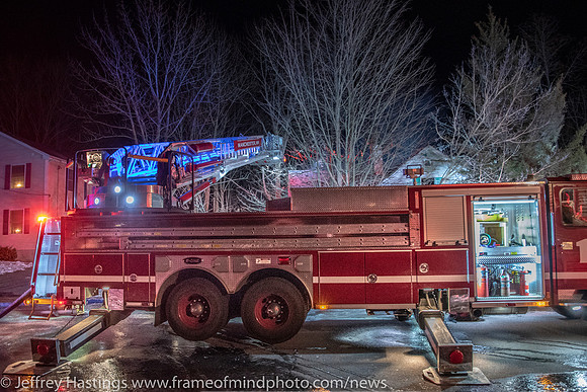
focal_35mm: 24
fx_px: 399
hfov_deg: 72.7
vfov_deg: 52.3
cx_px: 294
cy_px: 196
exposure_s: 1/25
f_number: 4
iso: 2500
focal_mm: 16
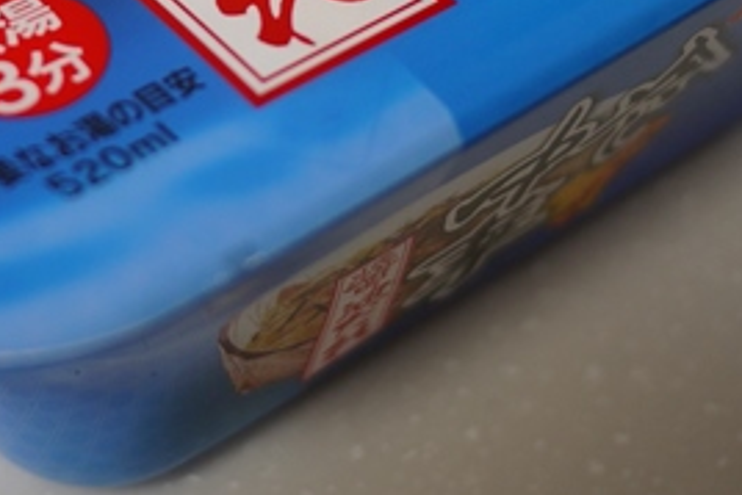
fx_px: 2557
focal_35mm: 124
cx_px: 183
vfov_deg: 10.8
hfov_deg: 16.4
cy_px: -144
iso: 100
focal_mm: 20
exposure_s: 1/60
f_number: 1.7
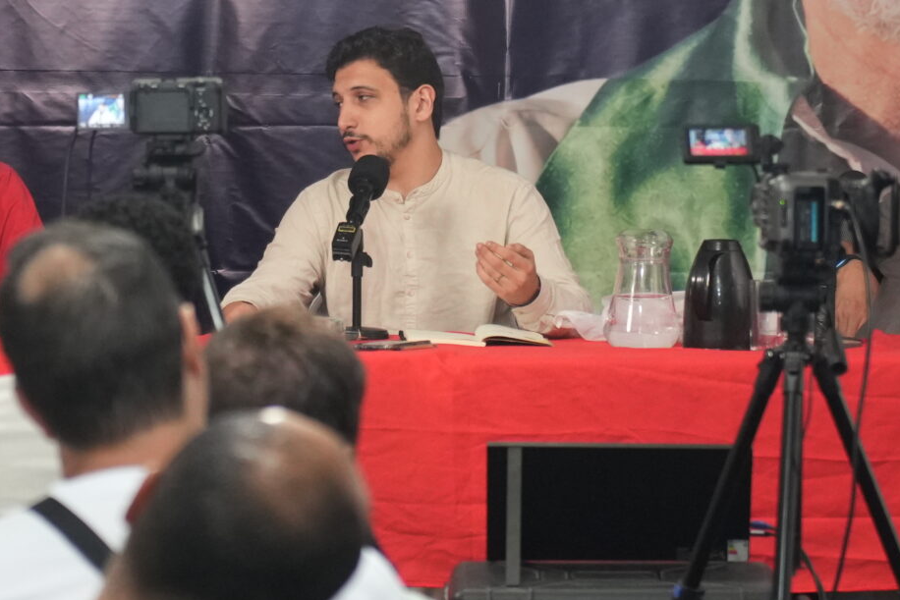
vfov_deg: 4.4
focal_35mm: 313
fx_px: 7826
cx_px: 470
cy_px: 202
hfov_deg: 6.6
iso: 1250
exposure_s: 1/100
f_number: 2.8
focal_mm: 75
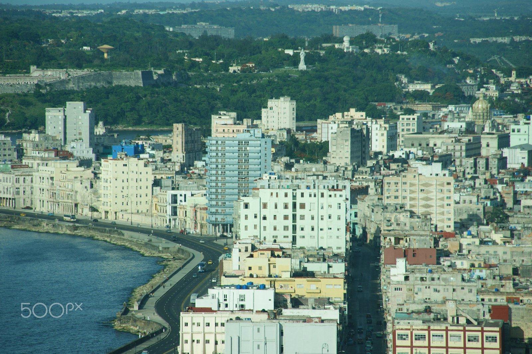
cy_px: 177
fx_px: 4432
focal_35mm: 300
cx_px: 266
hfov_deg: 6.9
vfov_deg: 4.6
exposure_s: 1/400
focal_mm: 200
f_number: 8
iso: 100
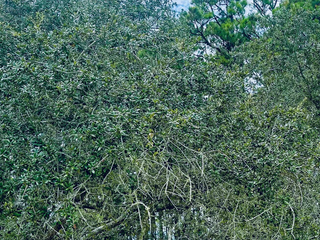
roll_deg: +1.2
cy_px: 191
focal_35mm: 55
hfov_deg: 34.9
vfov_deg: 26.1
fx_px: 508
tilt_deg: +14.3
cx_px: 184
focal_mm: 6.86
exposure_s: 1/1880
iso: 80
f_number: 1.78
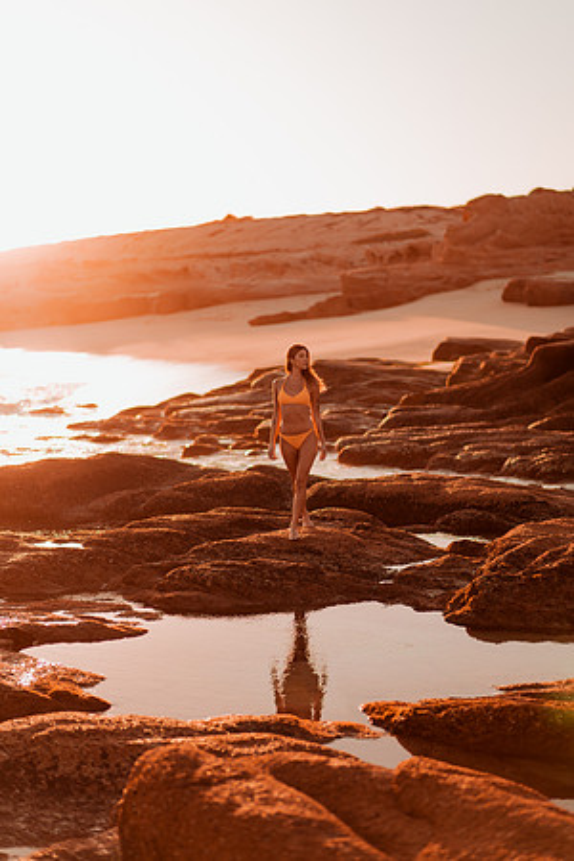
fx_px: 1387
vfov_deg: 34.5
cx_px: 287
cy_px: 430
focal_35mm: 58
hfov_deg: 23.4
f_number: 1.4
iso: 50
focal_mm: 58
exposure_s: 1/4000
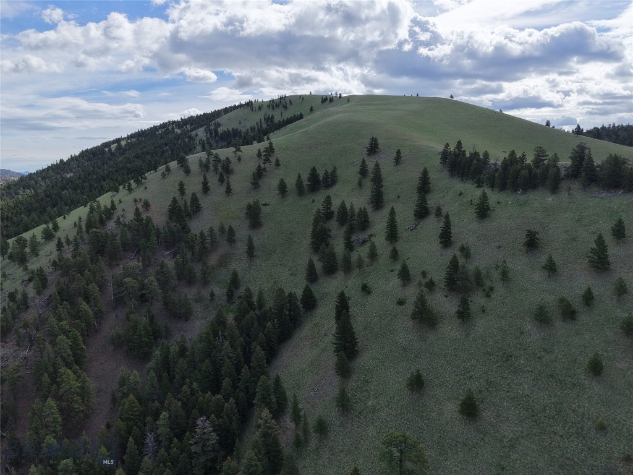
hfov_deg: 71.6
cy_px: 238
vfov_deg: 56.8
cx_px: 316
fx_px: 439
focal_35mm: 24
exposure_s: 1/8000
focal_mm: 8.67
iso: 430
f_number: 1.8
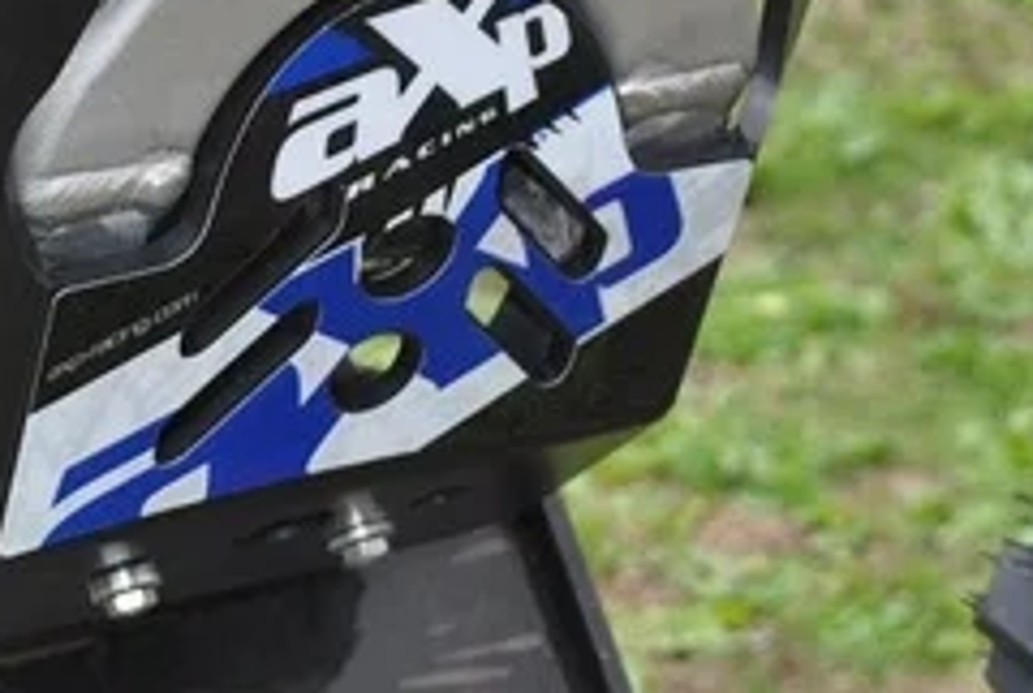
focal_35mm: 160
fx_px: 4600
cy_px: 263
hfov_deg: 12.8
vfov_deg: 8.6
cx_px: 198
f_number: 4.8
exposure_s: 1/125
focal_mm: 32
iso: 200
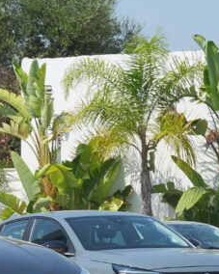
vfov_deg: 8.4
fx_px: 1840
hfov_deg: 6.6
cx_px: -204
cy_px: 307
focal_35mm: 227
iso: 160
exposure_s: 1/200
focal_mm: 44.5
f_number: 9
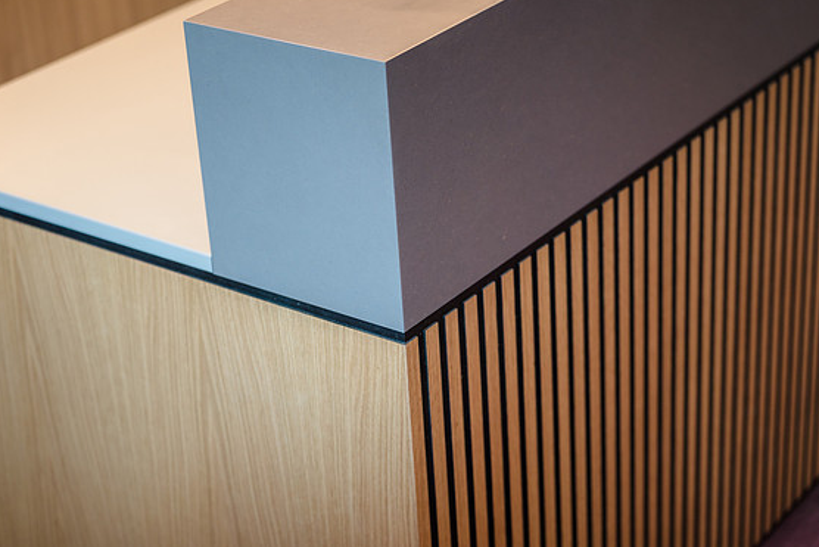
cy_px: 275
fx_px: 1661
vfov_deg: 18.7
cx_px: 396
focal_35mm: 73
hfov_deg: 27.7
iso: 400
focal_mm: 70
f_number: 2.8
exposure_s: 1/100
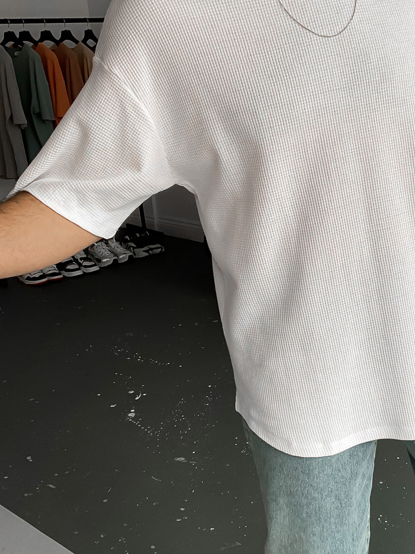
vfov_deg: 40.4
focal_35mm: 47
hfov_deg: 30.1
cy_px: 299
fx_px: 751
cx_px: 336
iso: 64
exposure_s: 1/120
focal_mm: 3
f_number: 1.8
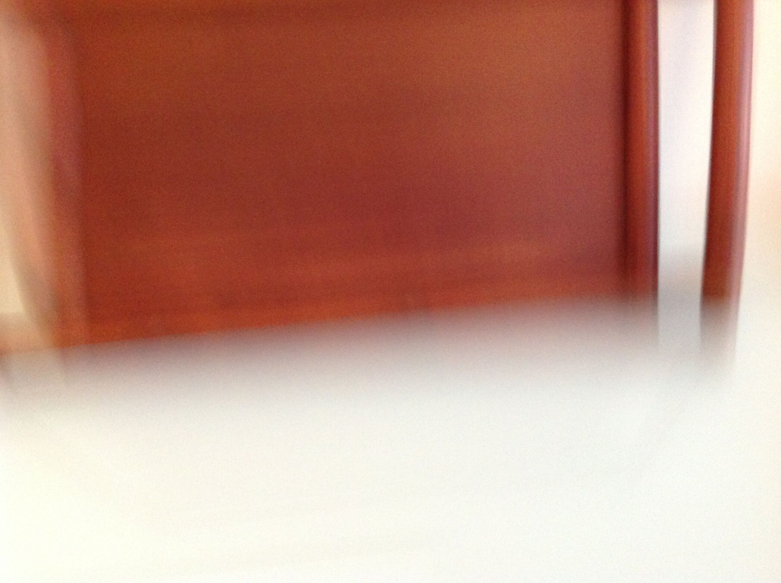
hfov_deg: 52.7
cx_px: 390
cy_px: 292
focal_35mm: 35
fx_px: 788
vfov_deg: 40.6
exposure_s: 1/17
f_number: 2.4
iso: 400
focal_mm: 4.28
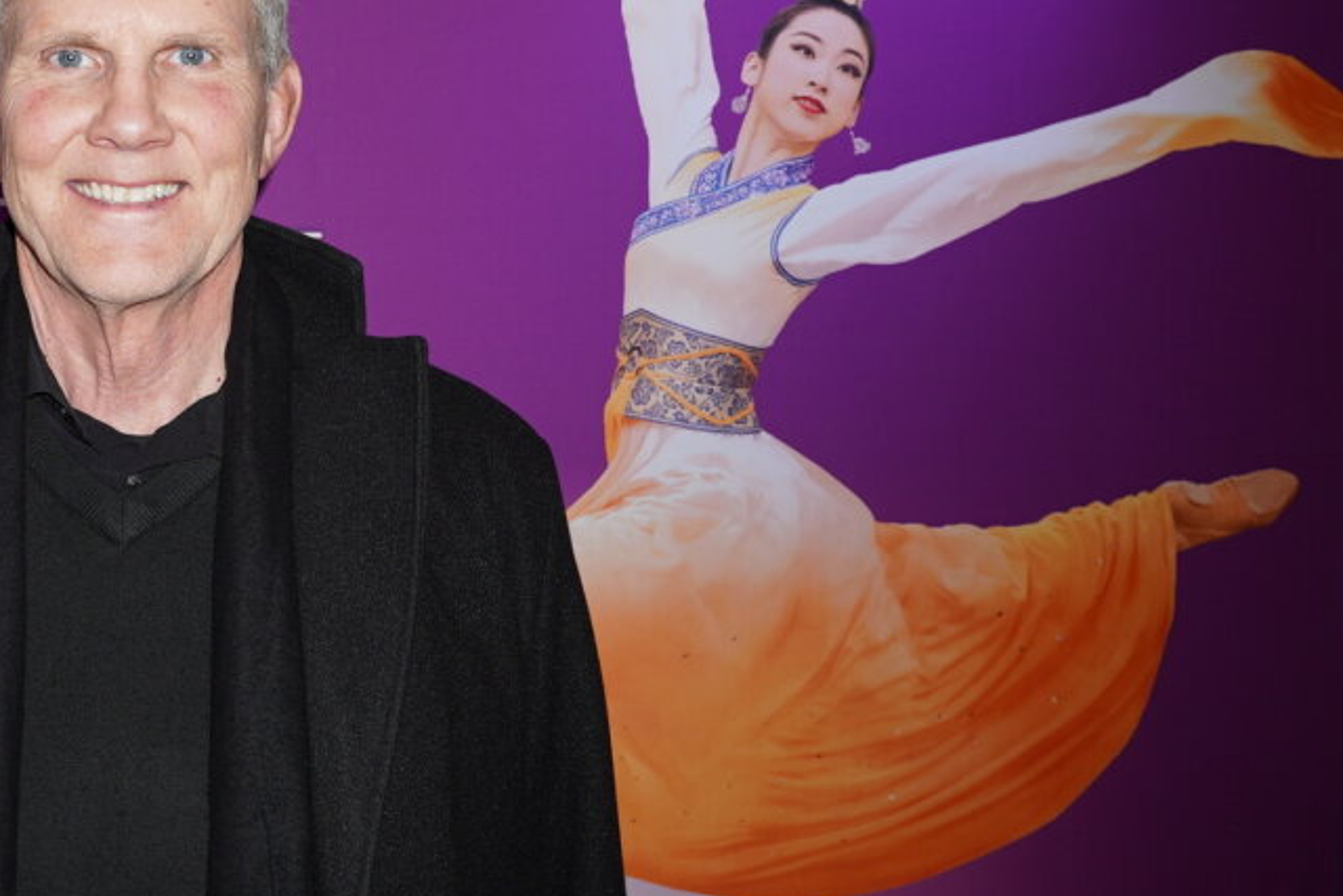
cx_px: 241
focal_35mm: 28
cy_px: 302
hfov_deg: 59.8
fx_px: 1039
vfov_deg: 46.0
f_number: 3.2
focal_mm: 11
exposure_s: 1/60
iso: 100
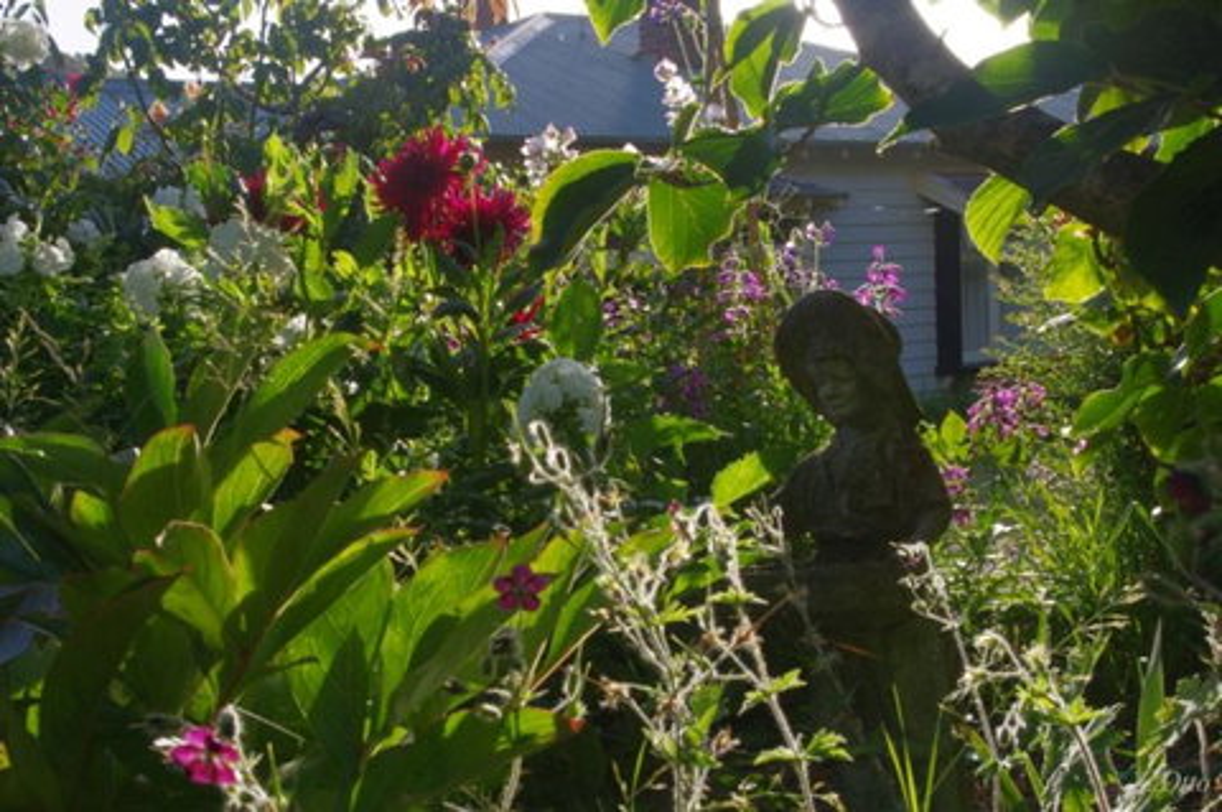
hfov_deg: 42.8
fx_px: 1560
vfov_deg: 29.2
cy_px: 406
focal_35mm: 46
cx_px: 611
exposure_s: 1/50
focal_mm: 30.63
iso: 400
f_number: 22
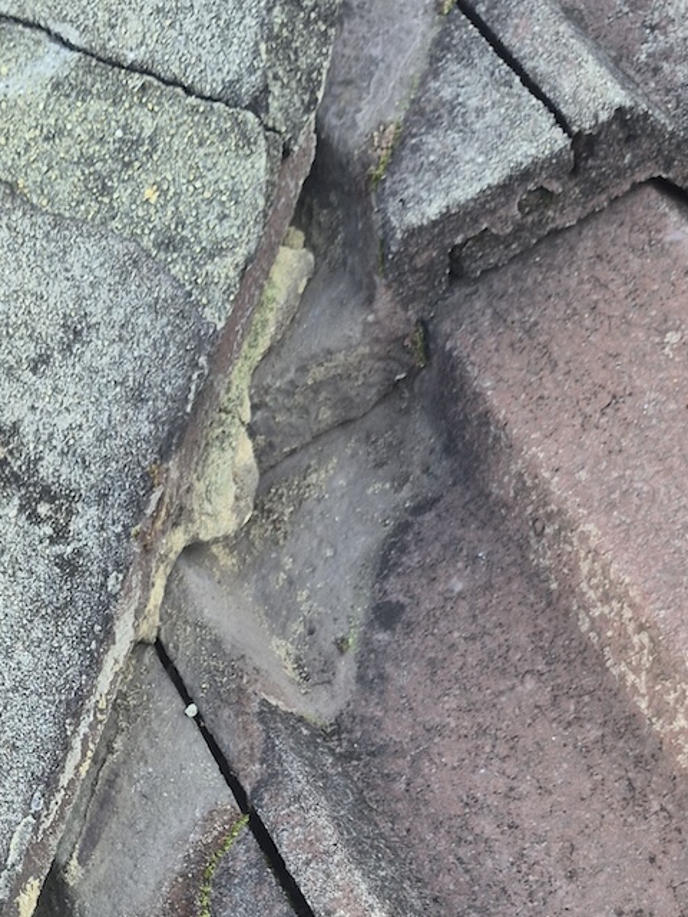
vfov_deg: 25.9
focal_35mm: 69
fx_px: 1829
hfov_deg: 20.7
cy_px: 1027
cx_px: 29
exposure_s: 1/180
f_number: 1.8
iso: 50
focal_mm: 5.4
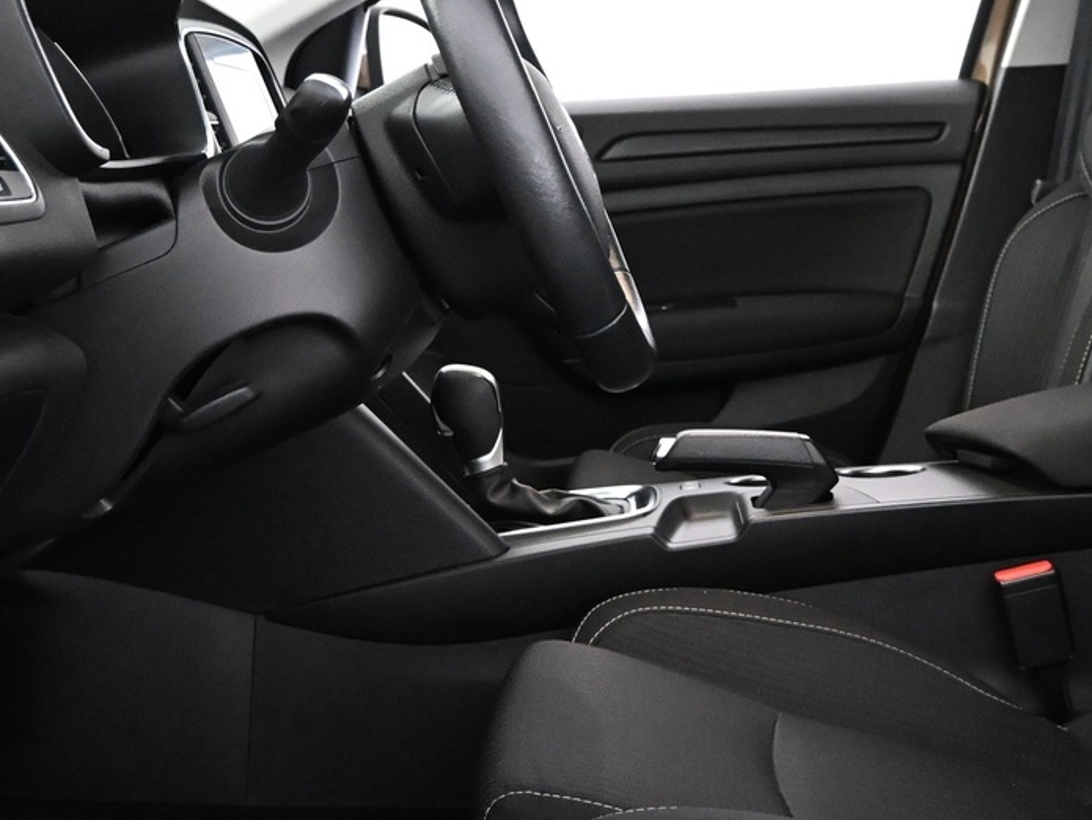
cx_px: 696
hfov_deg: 33.5
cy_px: 225
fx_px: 1803
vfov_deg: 25.4
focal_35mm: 57
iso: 4500
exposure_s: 1/60
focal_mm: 17
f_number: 3.5
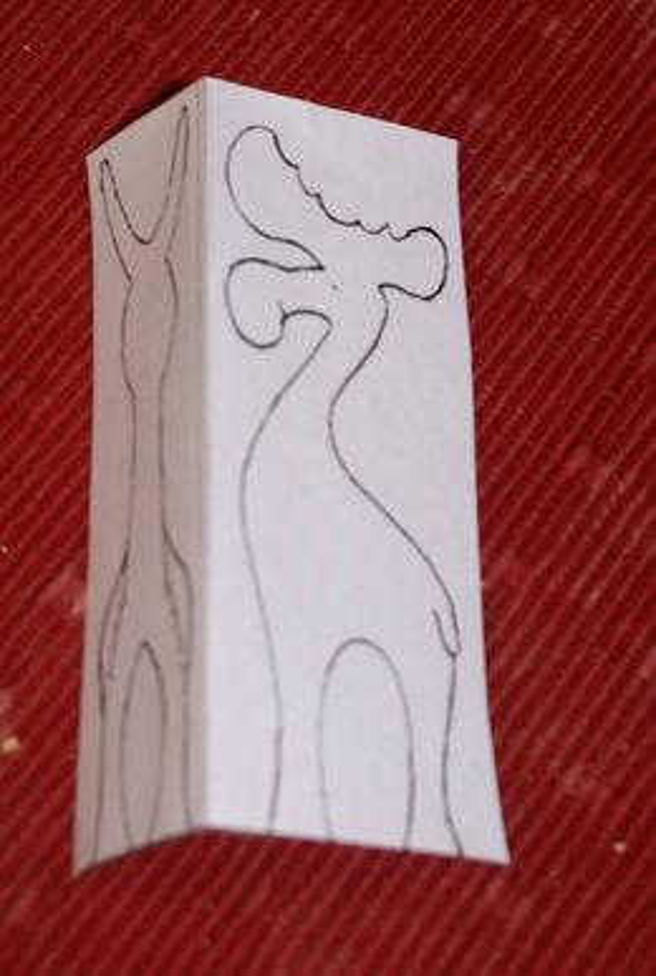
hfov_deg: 25.9
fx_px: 1427
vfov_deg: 37.8
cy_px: 488
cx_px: 328
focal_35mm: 52
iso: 400
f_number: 5.6
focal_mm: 35
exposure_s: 1/60
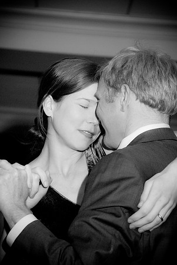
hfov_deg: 8.7
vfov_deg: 13.0
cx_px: 88
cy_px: 132
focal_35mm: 158
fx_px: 1159
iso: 800
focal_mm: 105
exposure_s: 1/60
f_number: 5.6
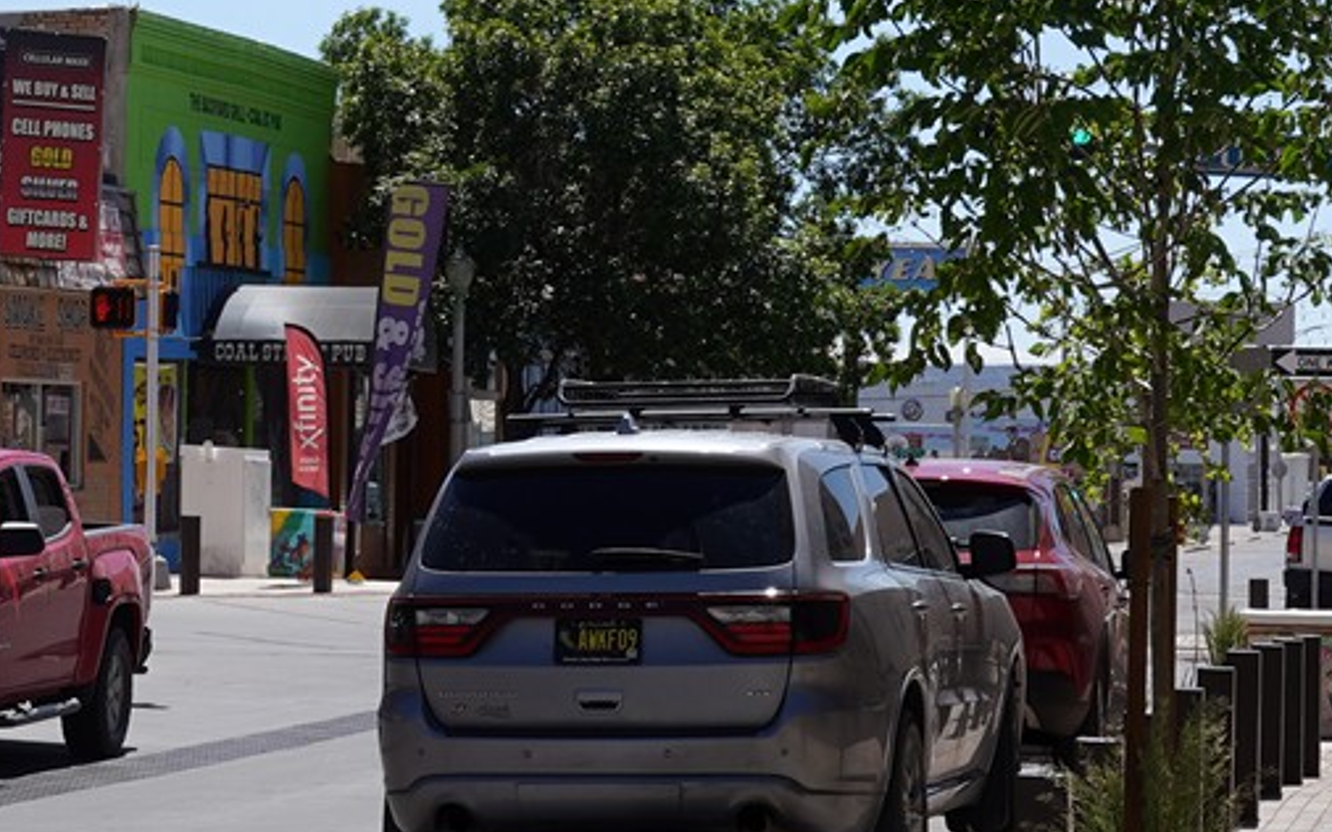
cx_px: 161
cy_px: 134
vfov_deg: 8.8
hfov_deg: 13.9
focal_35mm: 149
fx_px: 5408
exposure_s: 1/100
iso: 100
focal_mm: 37
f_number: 16
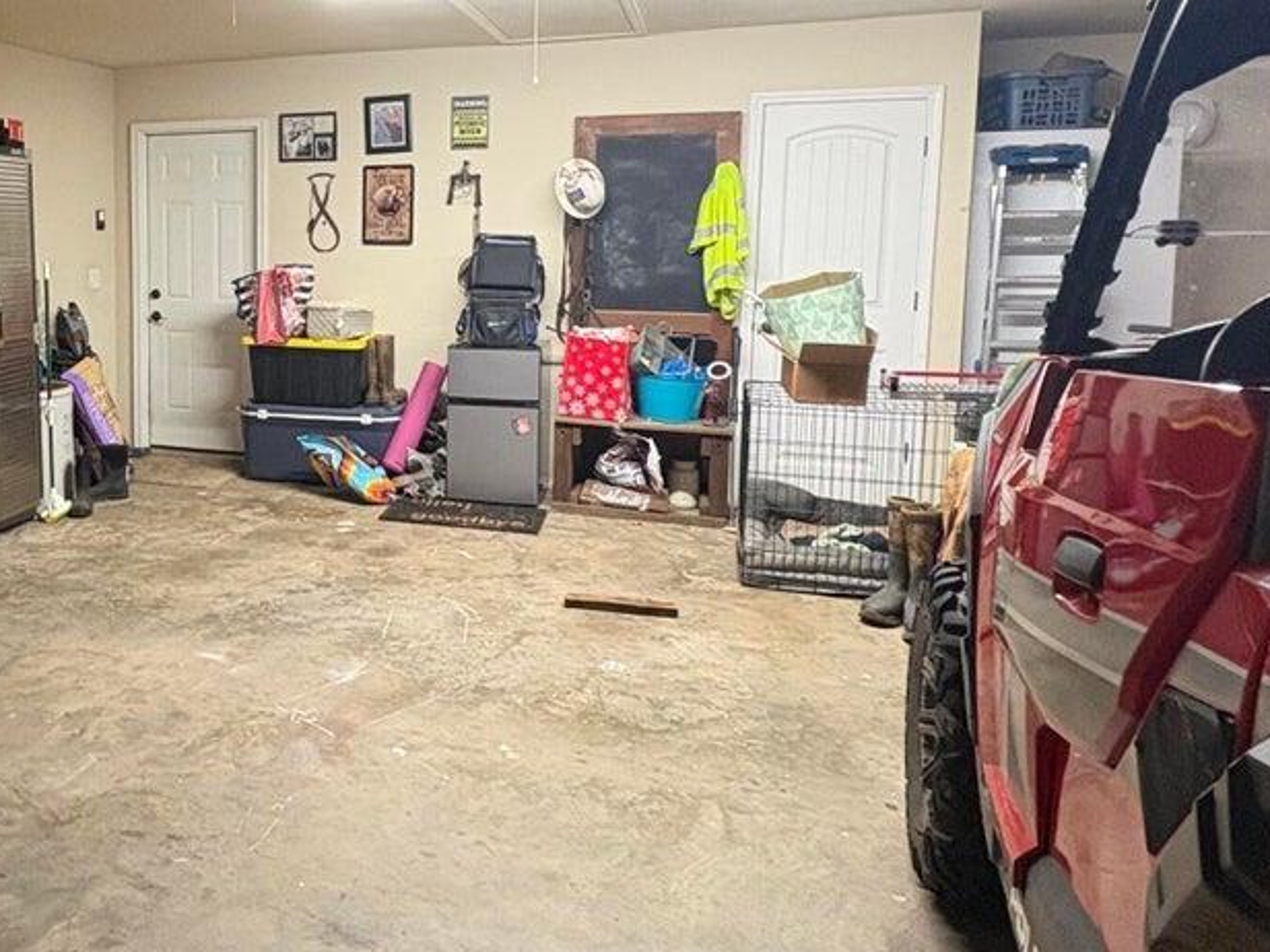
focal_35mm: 31
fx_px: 1137
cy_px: 330
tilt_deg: -4.5
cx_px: 244
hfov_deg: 54.2
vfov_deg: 44.9
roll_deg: +0.7
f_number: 2.2
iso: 320
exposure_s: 1/60
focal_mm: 2.22
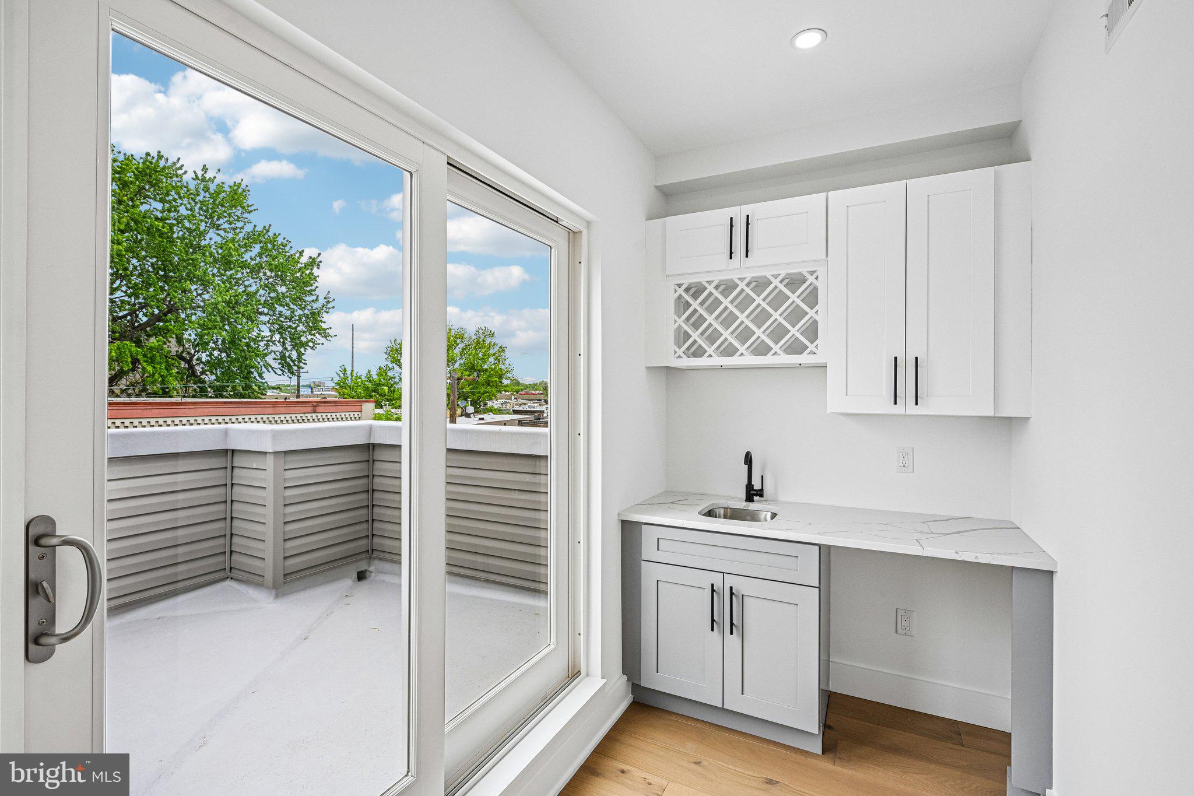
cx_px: 597
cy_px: 398
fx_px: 531
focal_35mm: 16
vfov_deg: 73.7
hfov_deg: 96.7
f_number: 8
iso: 800
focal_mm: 16
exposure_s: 1/250
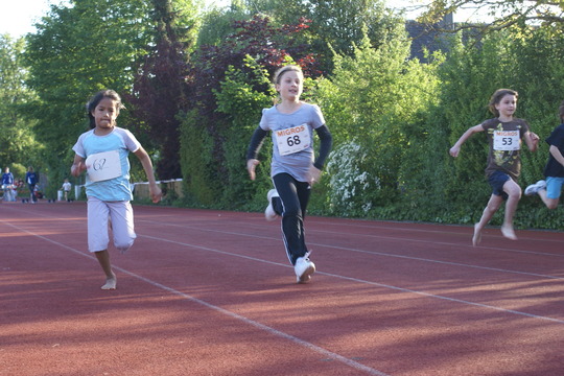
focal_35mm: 68
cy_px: 188
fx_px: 1057
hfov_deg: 29.9
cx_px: 282
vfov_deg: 20.2
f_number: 5.6
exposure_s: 1/160
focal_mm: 45
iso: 250
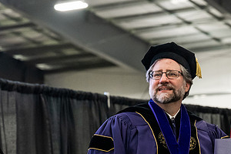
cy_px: 137
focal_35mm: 166
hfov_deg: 12.3
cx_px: 210
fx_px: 1065
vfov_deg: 8.2
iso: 6400
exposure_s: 1/250
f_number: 5
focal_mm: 86
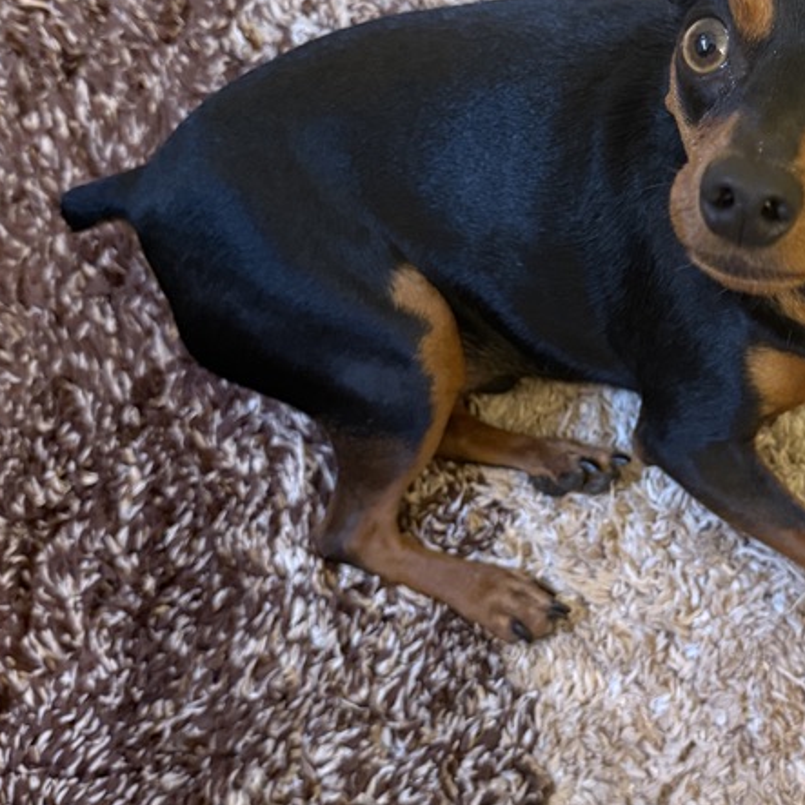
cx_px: 671
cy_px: 291
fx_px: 1289
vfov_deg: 34.5
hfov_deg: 33.4
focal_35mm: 49
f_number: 1.78
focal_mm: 6.76
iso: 500
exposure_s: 1/60
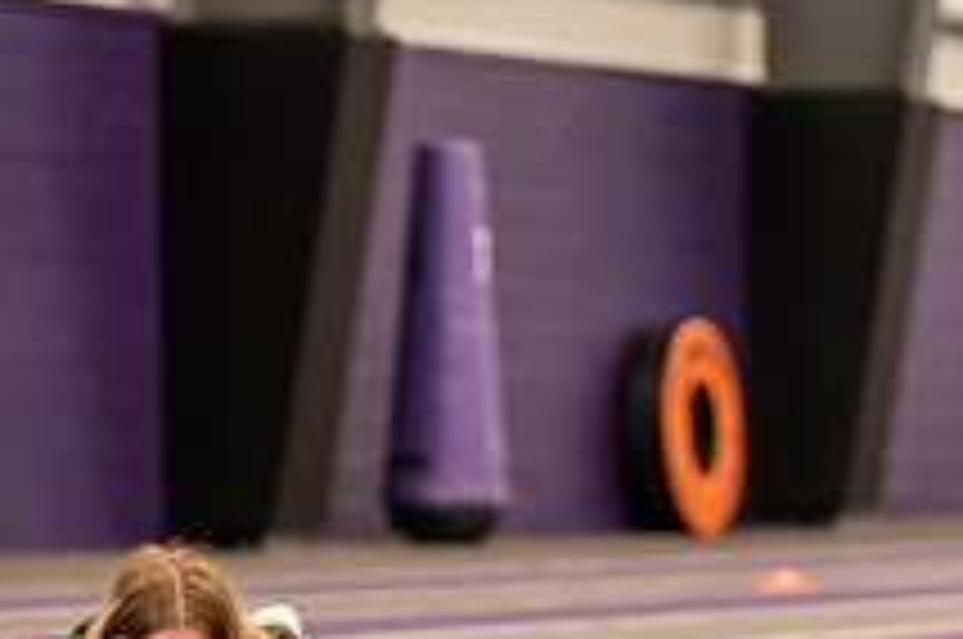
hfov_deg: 6.3
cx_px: 976
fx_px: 8707
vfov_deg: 4.2
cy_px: 853
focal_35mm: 326
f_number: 3.2
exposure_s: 1/200
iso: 2500
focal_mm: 120
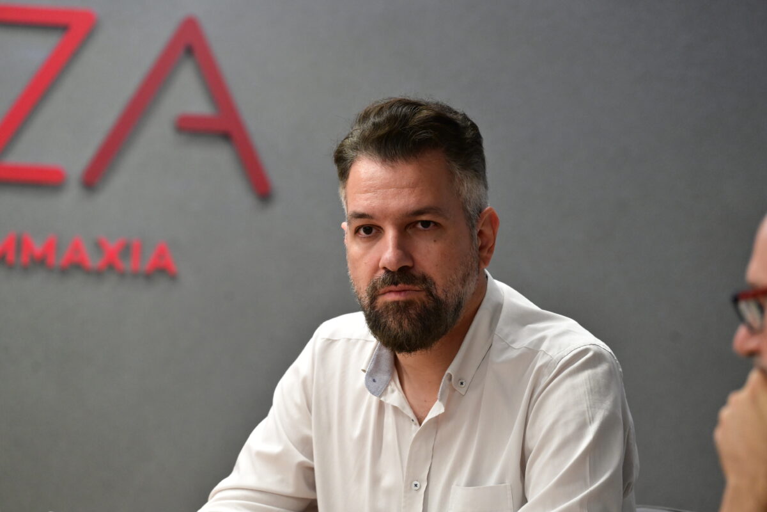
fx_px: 4261
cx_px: 384
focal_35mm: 200
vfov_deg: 6.9
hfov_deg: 10.3
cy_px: 256
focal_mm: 200
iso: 4000
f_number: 5
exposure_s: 1/400
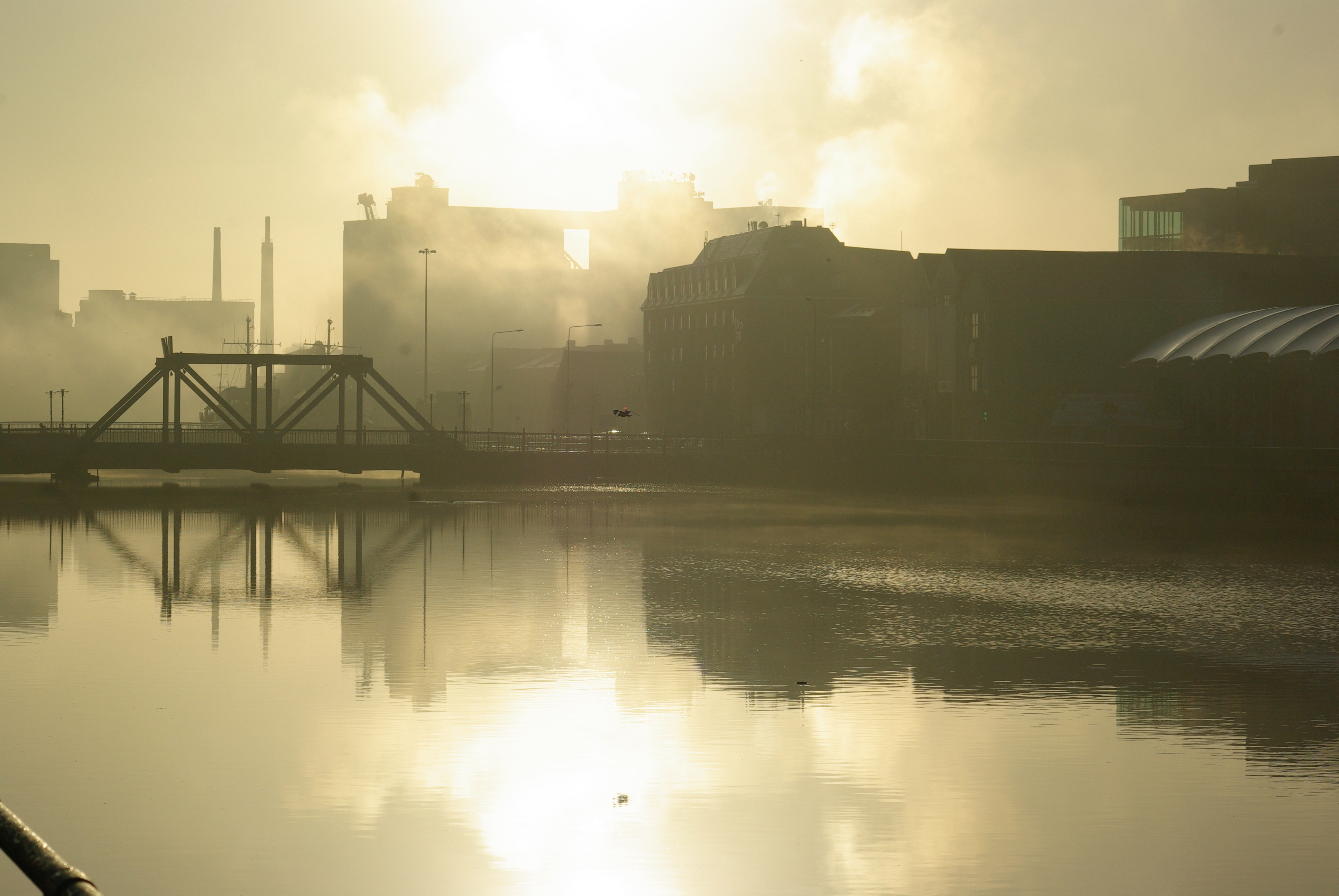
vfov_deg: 12.2
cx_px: 670
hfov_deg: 18.2
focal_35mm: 112
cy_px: 448
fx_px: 4189
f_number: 9.5
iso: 200
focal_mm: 75
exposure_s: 1/2000
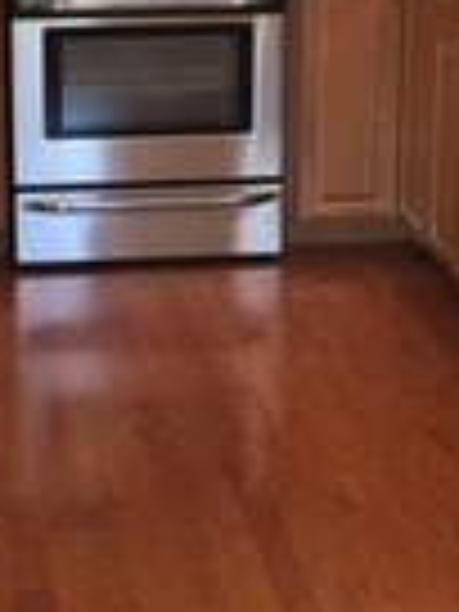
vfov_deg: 19.1
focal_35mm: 102
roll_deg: -0.4
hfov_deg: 14.5
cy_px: 122
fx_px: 1803
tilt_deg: -13.0
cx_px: 166
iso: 64
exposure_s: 1/30
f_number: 2.2
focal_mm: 4.15
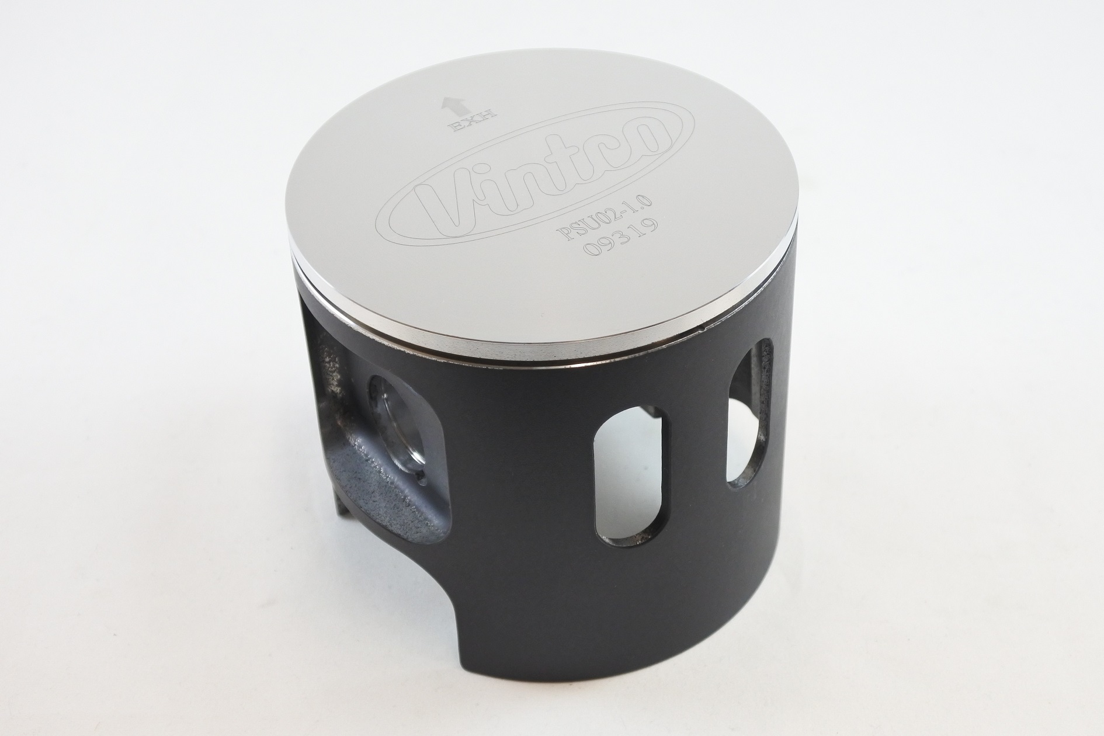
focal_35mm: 44
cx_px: 552
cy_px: 368
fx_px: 1349
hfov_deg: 44.5
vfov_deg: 30.5
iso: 560
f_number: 4.5
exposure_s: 1/125
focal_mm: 16.5
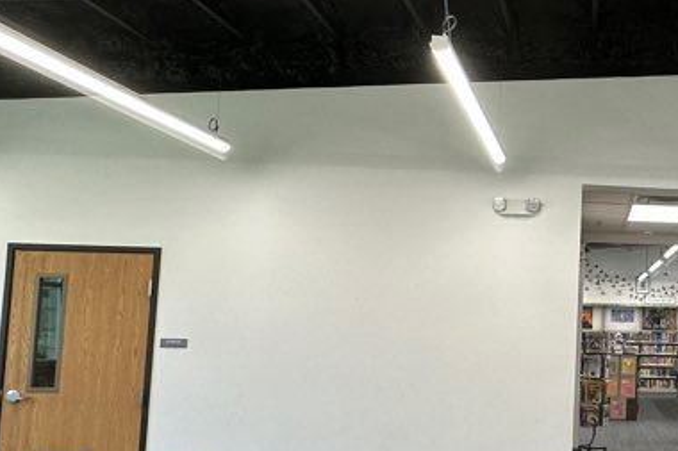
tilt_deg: +5.6
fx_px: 866
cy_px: 244
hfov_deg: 37.7
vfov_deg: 29.2
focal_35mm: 46
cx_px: 692
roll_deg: -1.4
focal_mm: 2.22
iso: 80
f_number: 2.2
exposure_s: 1/120
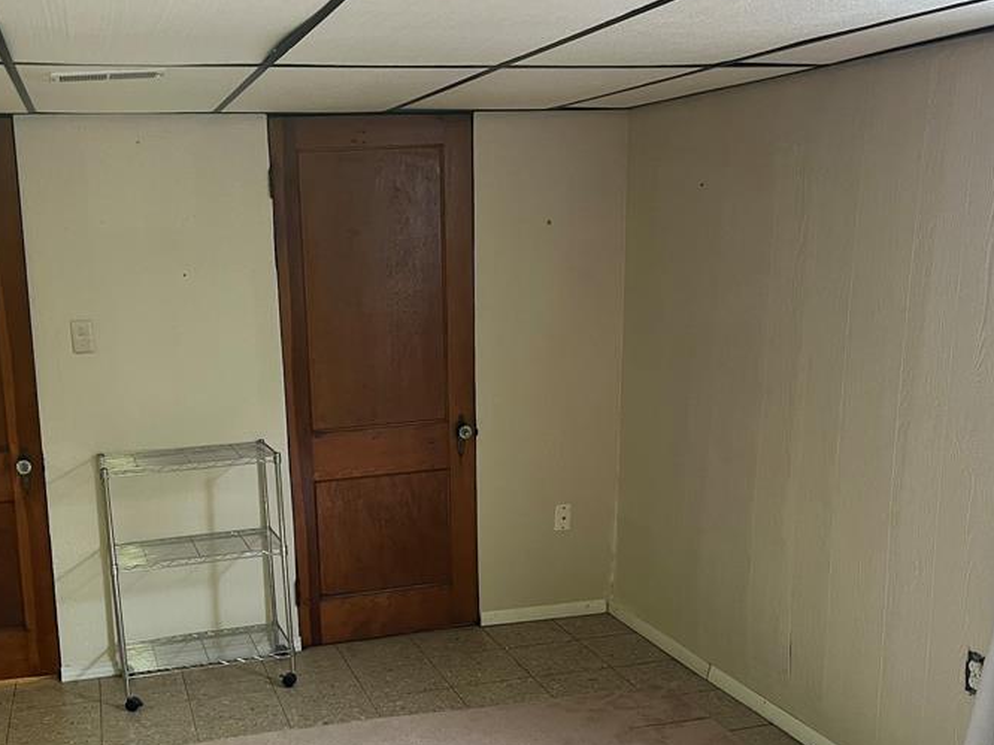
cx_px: 339
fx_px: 1148
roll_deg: +1.7
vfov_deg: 35.6
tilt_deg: -14.6
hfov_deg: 46.2
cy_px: 502
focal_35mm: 40
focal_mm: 5.1
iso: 250
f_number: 1.6
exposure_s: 1/60
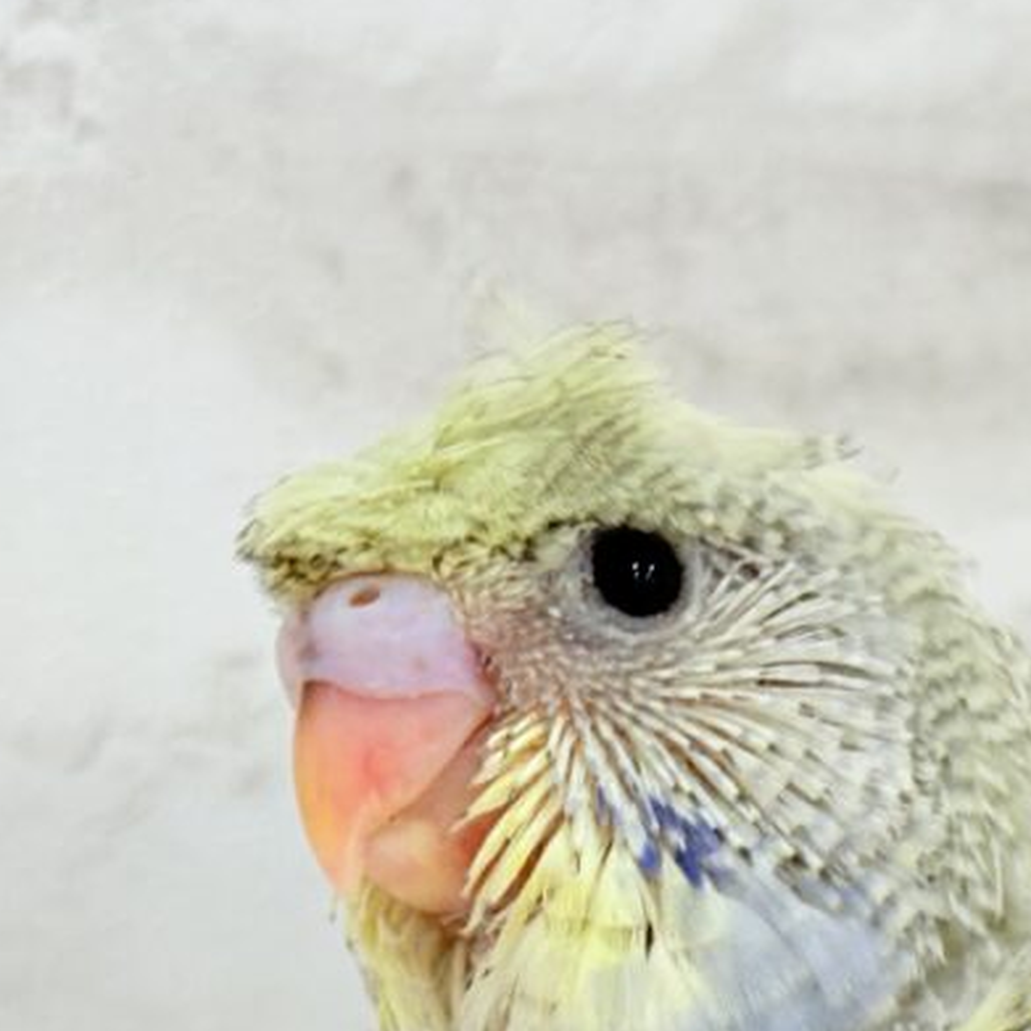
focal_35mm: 141
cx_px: 991
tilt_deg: -10.0
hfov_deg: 12.3
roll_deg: +0.0
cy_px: 1168
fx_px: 4751
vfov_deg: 12.2
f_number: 1.6
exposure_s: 1/100
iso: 64
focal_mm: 5.96
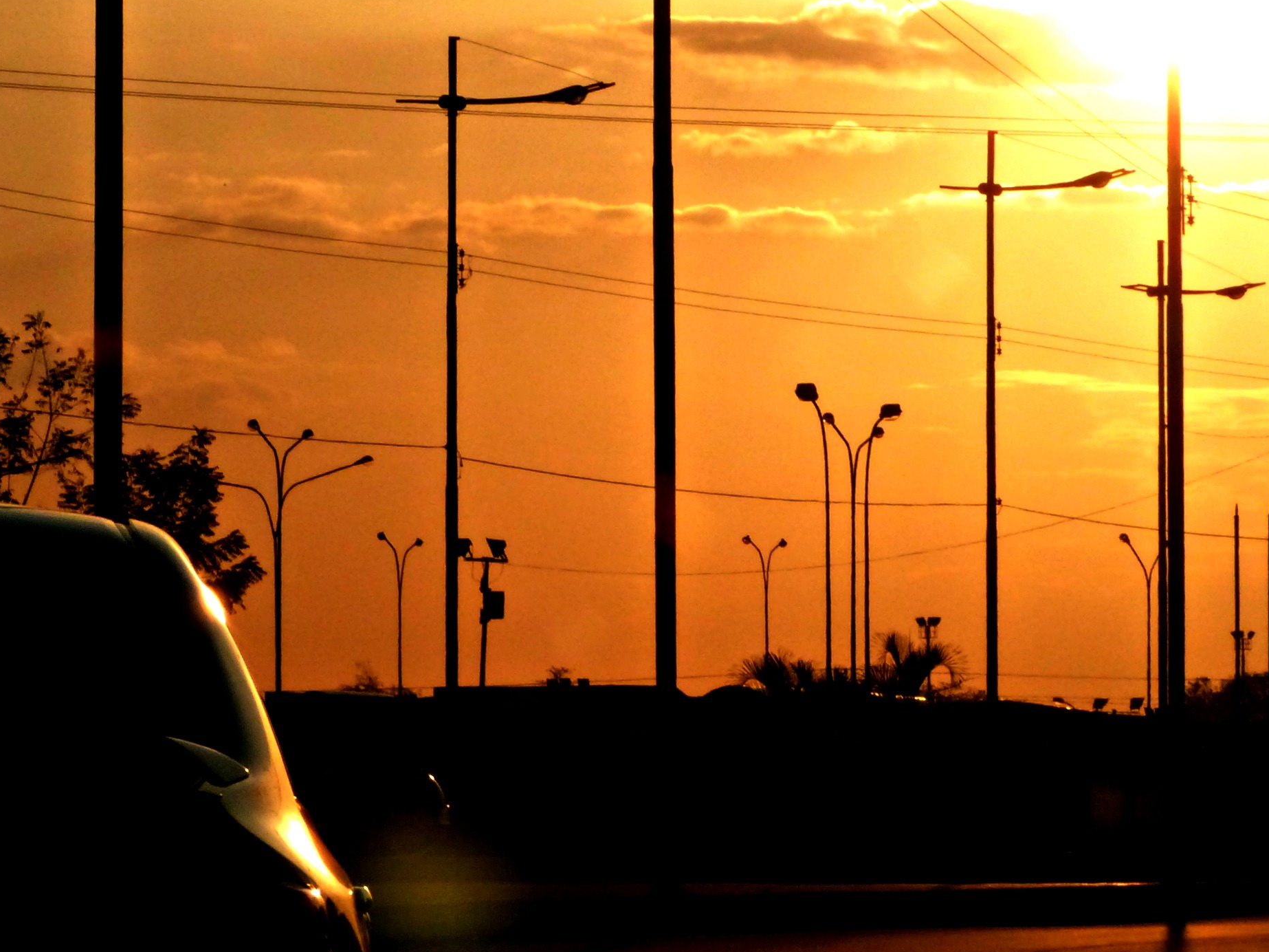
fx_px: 10373
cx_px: 753
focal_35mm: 283
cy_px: 464
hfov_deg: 7.0
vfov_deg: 5.3
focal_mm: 30.1
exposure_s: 1/2000
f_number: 8
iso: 400
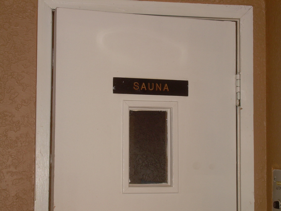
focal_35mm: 94
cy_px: 106
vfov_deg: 15.7
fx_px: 763
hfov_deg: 20.9
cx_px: 140
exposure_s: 1/60
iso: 71
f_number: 4.4
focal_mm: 16
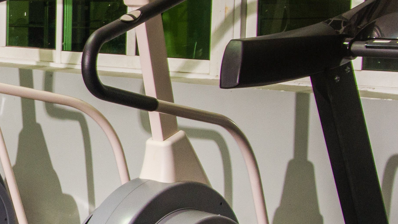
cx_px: -120
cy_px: 87
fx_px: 1161
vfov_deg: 11.0
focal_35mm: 110
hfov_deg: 18.2
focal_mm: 26
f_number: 10
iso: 640
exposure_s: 1/2.5
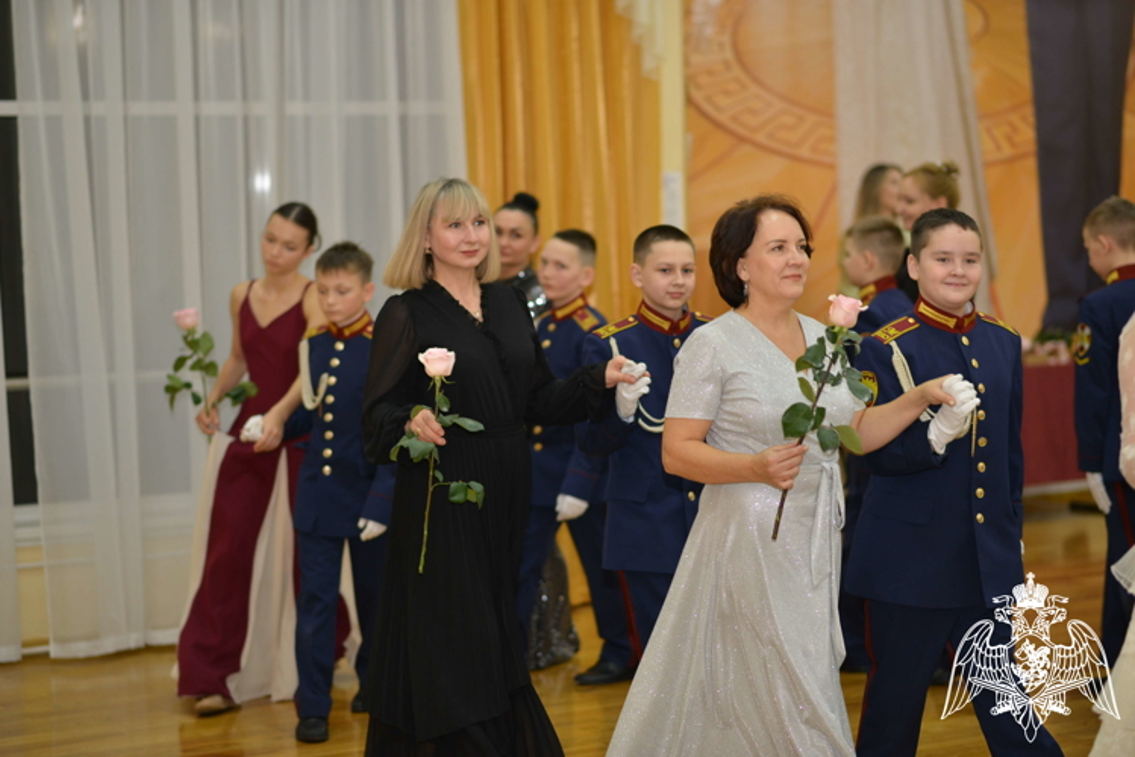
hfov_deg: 23.9
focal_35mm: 85
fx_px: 2681
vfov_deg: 16.1
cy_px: 378
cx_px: 568
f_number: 2
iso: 640
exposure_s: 1/160
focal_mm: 85
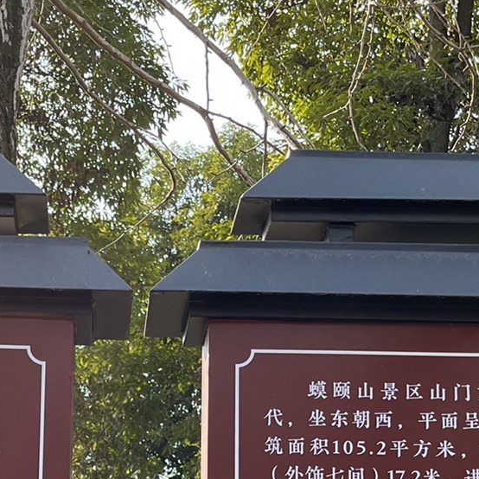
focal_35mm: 83
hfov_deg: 20.7
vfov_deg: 19.9
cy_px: 543
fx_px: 1299
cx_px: 105
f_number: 1.6
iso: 50
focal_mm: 5.1
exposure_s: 1/534
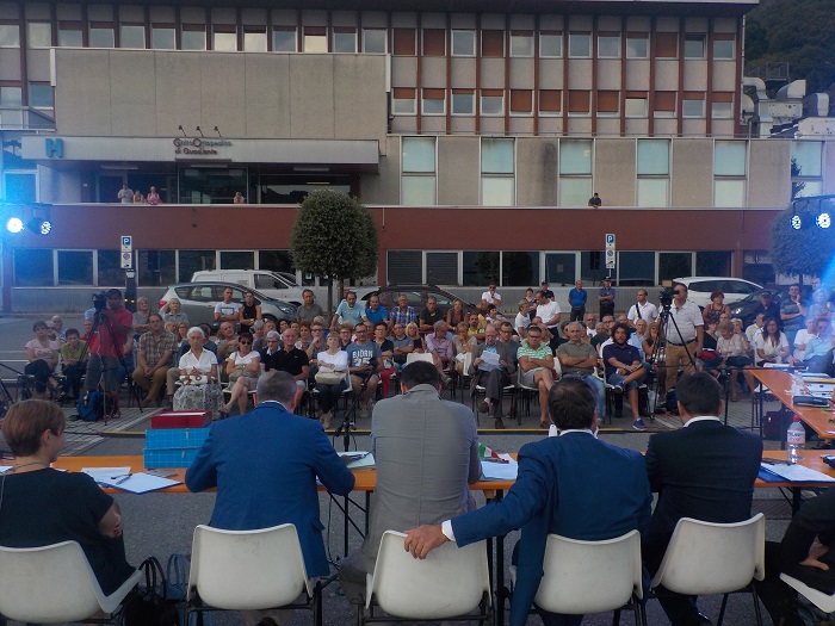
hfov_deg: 60.0
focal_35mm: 30
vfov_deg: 46.8
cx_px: 418
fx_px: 724
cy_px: 313
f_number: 3.3
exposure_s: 1/250
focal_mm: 4.1
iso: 125
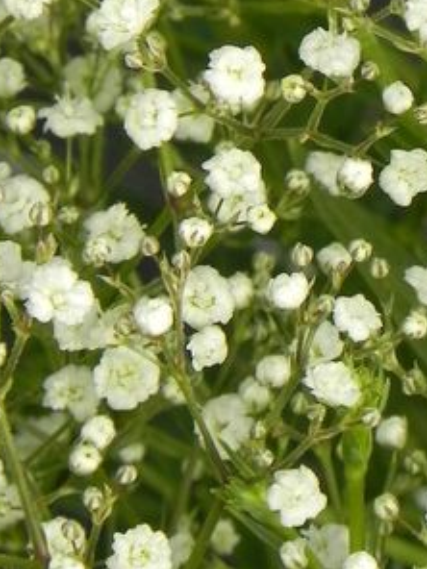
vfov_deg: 2.5
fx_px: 12944
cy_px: -75
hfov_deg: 1.9
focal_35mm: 787
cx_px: 306
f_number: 5
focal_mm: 51.8
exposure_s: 1/500
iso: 160
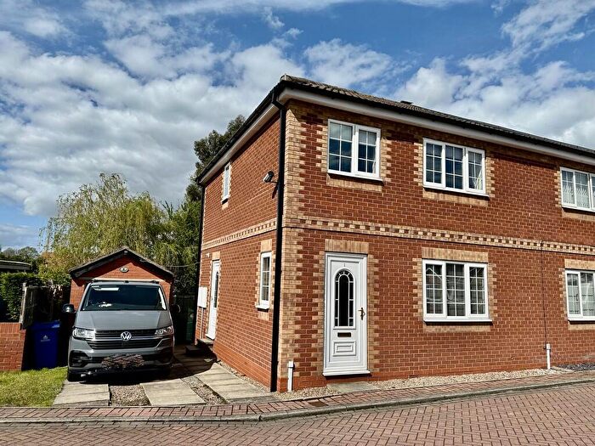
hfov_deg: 71.6
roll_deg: -1.8
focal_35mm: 24
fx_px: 413
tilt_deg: +8.1
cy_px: 223
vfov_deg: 56.8
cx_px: 298
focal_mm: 6.86
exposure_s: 1/7042
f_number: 1.78
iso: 80
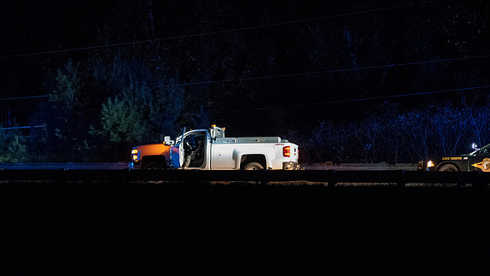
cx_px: 247
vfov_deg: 8.0
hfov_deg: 14.2
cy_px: 151
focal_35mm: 151
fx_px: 1962
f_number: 4.2
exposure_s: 1/50
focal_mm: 95
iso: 16000
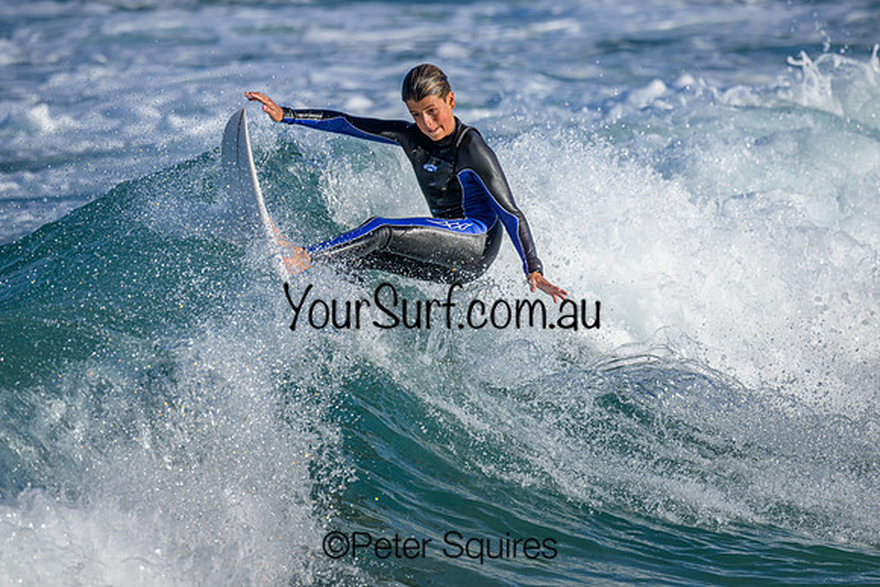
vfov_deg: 1.6
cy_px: 271
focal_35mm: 862
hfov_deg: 2.4
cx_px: 406
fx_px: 21084
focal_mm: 800
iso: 400
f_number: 8
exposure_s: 1/2000
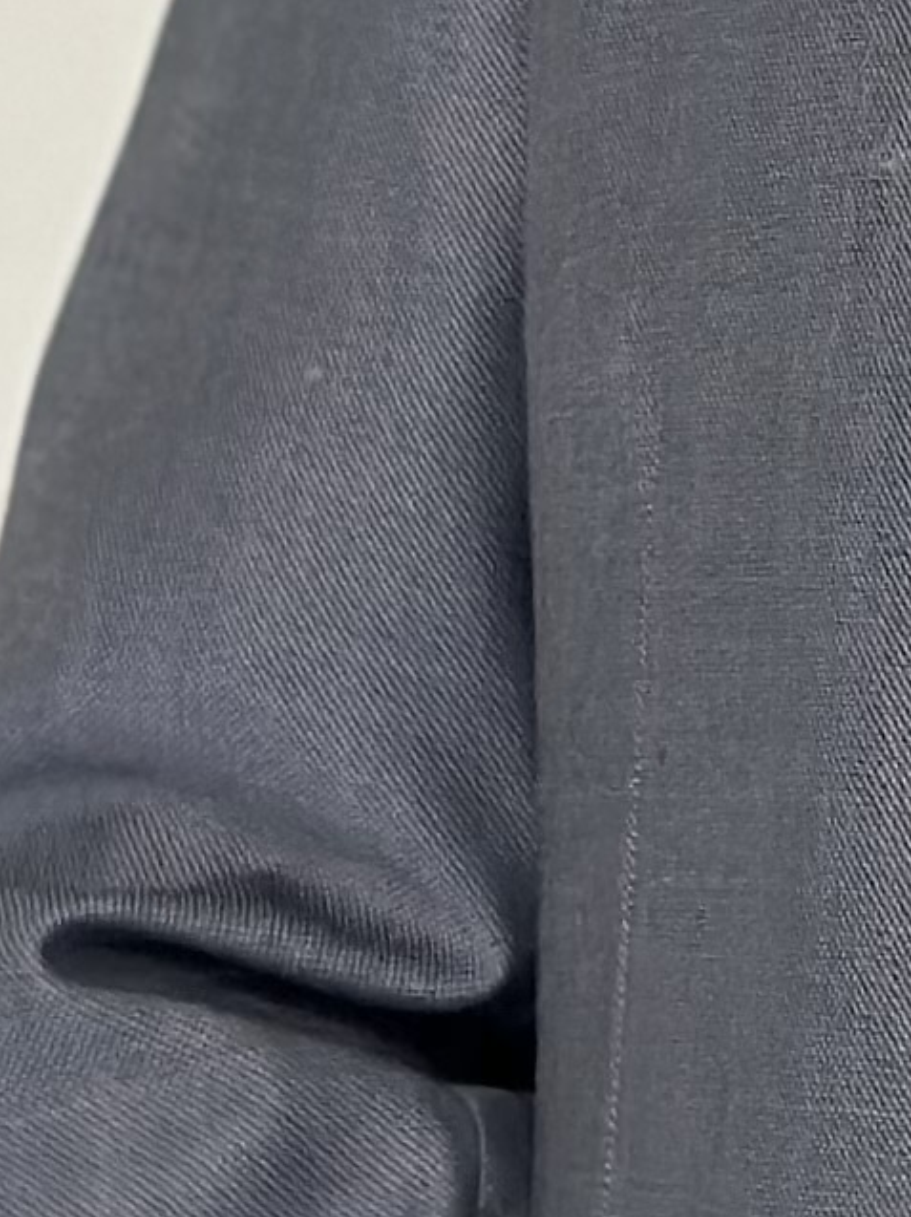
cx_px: 2086
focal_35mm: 304
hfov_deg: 4.8
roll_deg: -1.3
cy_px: -818
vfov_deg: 6.4
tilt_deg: -1.6
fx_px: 10678
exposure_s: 1/60
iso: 250
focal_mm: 6.86
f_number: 1.78
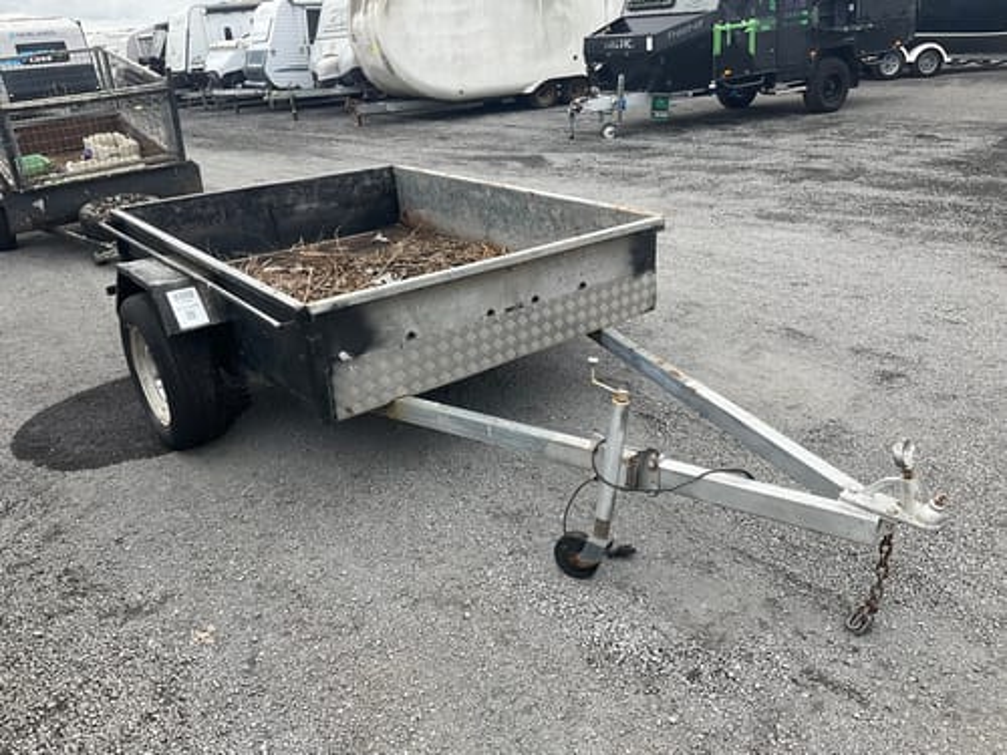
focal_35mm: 29
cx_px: 504
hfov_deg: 61.7
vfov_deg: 48.2
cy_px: 378
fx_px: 844
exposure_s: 1/233
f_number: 1.8
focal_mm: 3
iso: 20
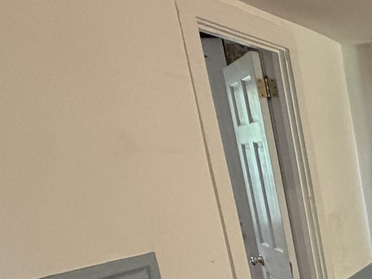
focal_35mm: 55
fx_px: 591
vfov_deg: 25.2
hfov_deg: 21.9
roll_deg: +2.8
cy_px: 282
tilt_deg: -12.9
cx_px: 669
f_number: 2.2
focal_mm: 2.22
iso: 400
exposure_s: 1/60
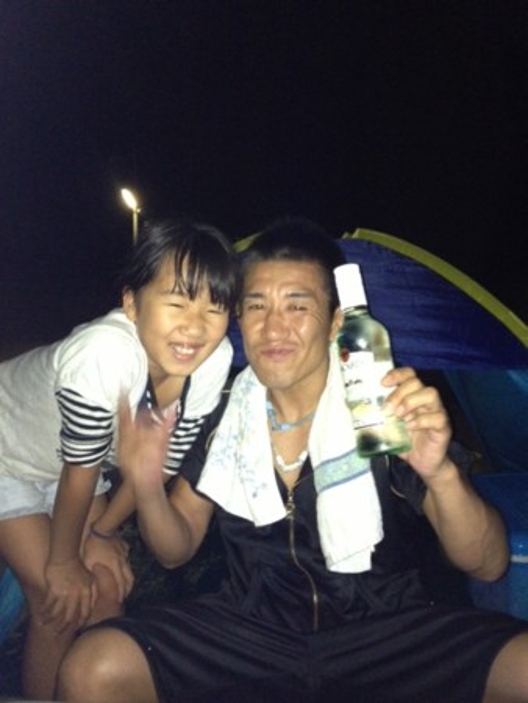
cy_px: 352
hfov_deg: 40.7
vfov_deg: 52.6
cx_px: 264
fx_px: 711
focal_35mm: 35
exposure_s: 1/16
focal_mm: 4.28
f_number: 2.4
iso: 500
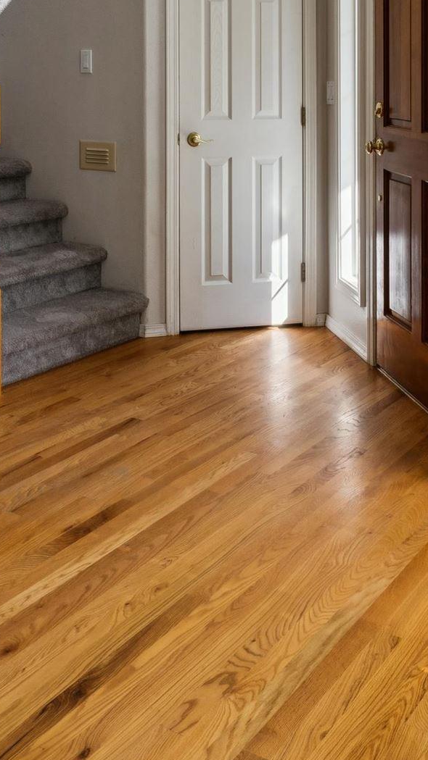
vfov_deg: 40.2
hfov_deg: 25.1
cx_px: 268
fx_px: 959
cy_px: 81
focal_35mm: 48
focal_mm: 15.5
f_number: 13
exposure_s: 1/60
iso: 400
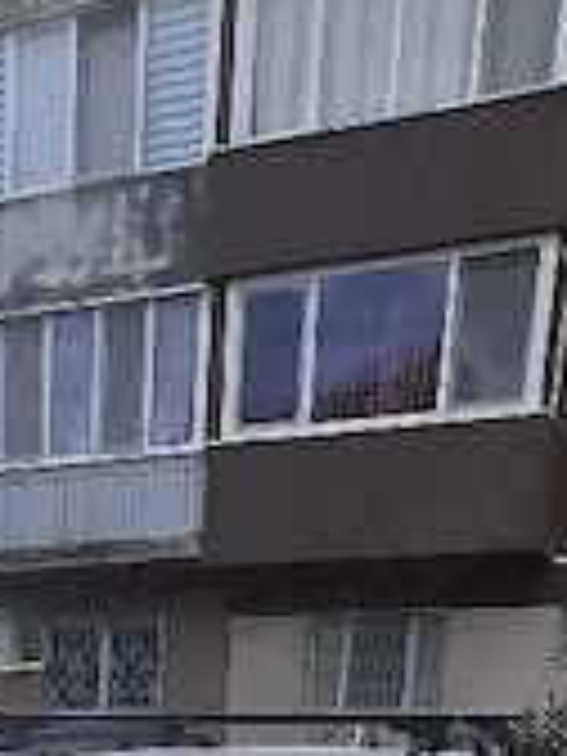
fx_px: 1354
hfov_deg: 22.9
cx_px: 22
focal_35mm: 62
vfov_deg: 22.2
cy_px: 1282
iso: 40
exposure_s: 1/2000
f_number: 2.2
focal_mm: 1.74
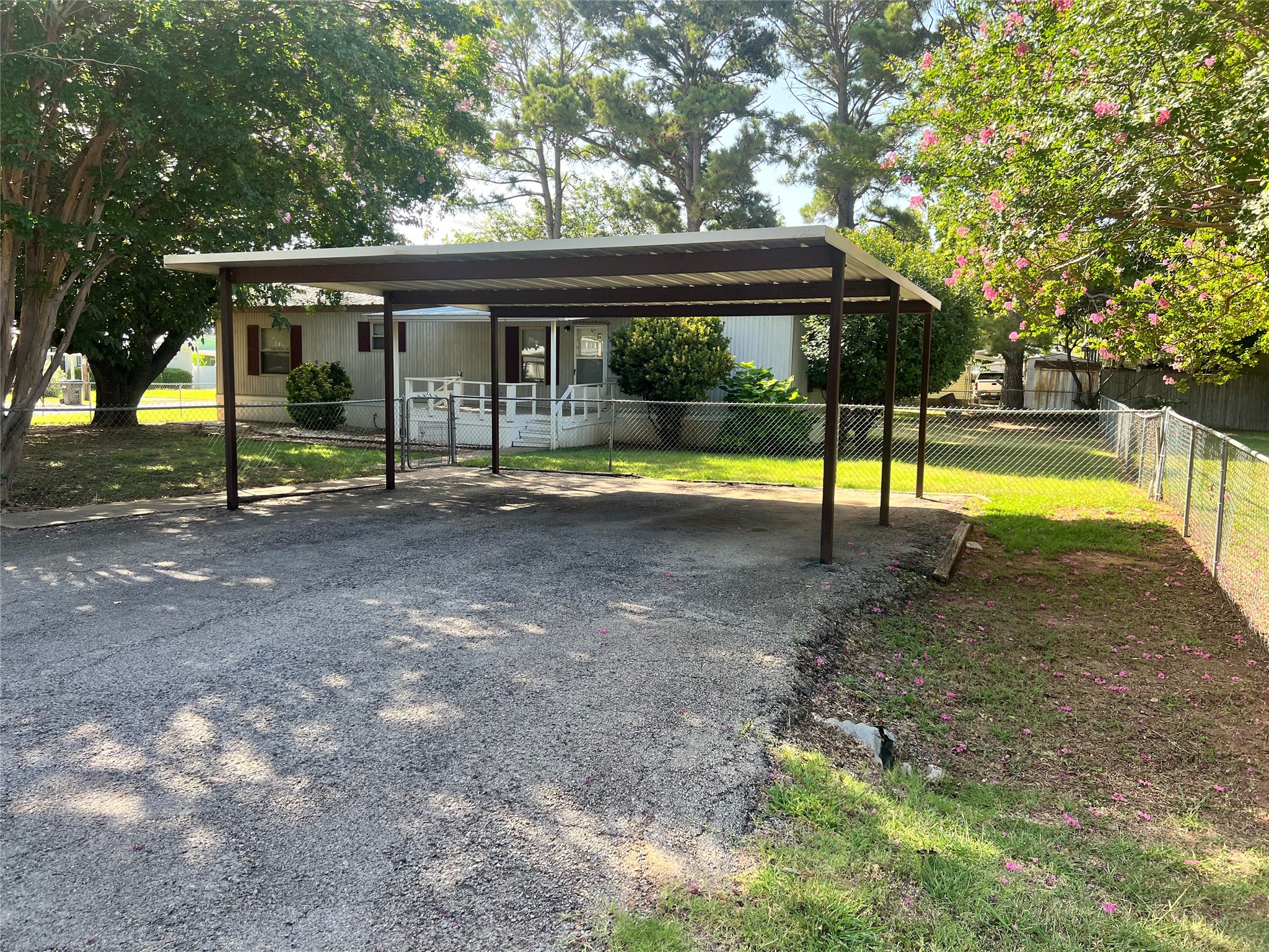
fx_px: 953
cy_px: 476
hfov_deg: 67.3
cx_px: 634
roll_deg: -0.1
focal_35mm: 26
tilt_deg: -7.2
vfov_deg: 53.1
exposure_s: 1/561
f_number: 1.5
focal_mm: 5.7
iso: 50
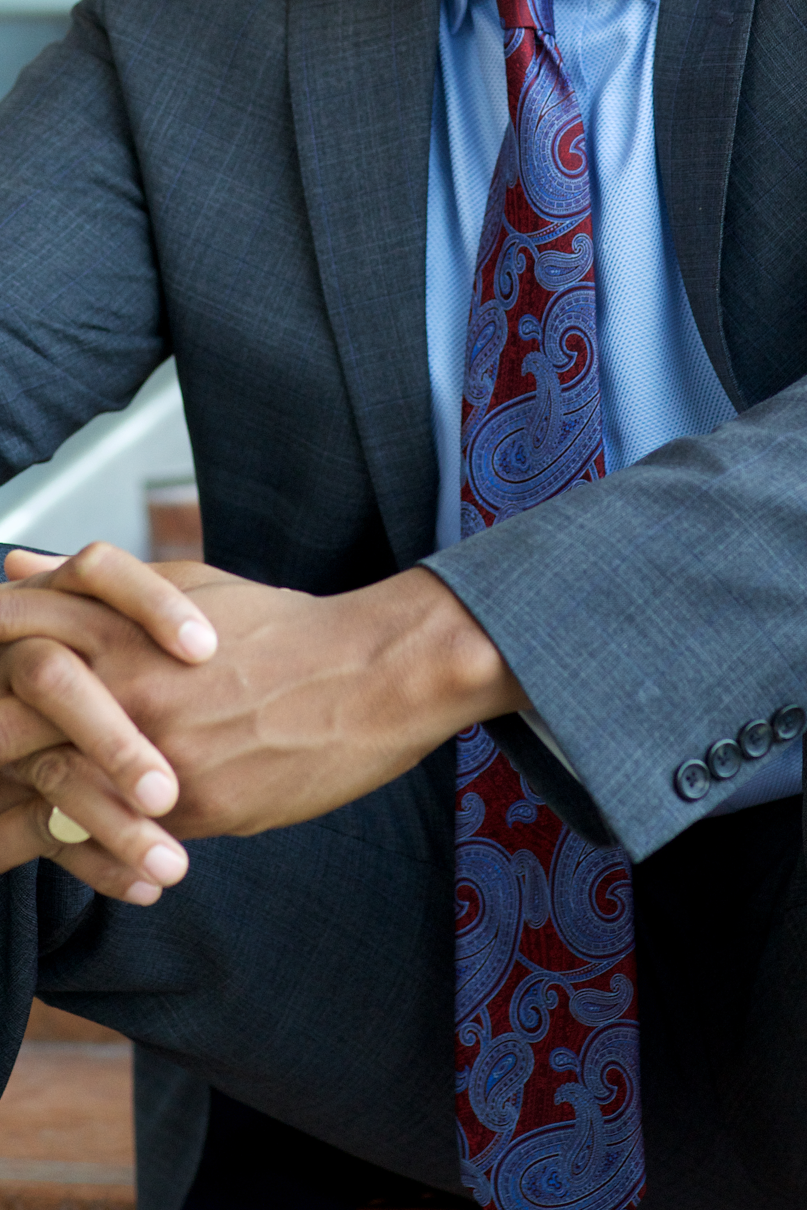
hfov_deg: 6.5
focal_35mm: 211
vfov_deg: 9.7
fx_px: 7094
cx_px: 436
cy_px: 58
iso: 640
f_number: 4
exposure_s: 1/200
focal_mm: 100
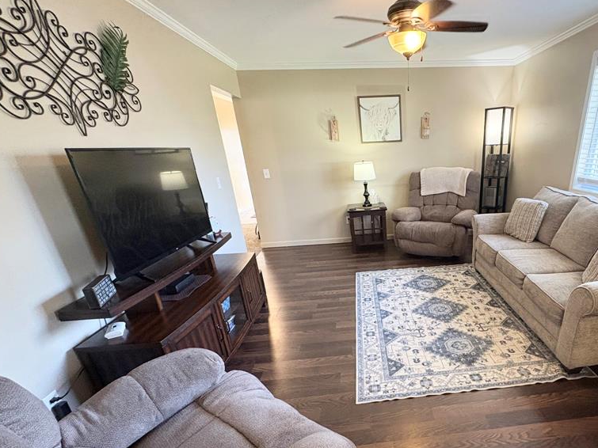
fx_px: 328
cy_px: 285
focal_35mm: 19
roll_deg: +2.3
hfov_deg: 82.0
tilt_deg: -23.0
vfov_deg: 67.4
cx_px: 395
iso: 500
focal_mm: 2.22
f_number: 2.2
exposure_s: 1/60
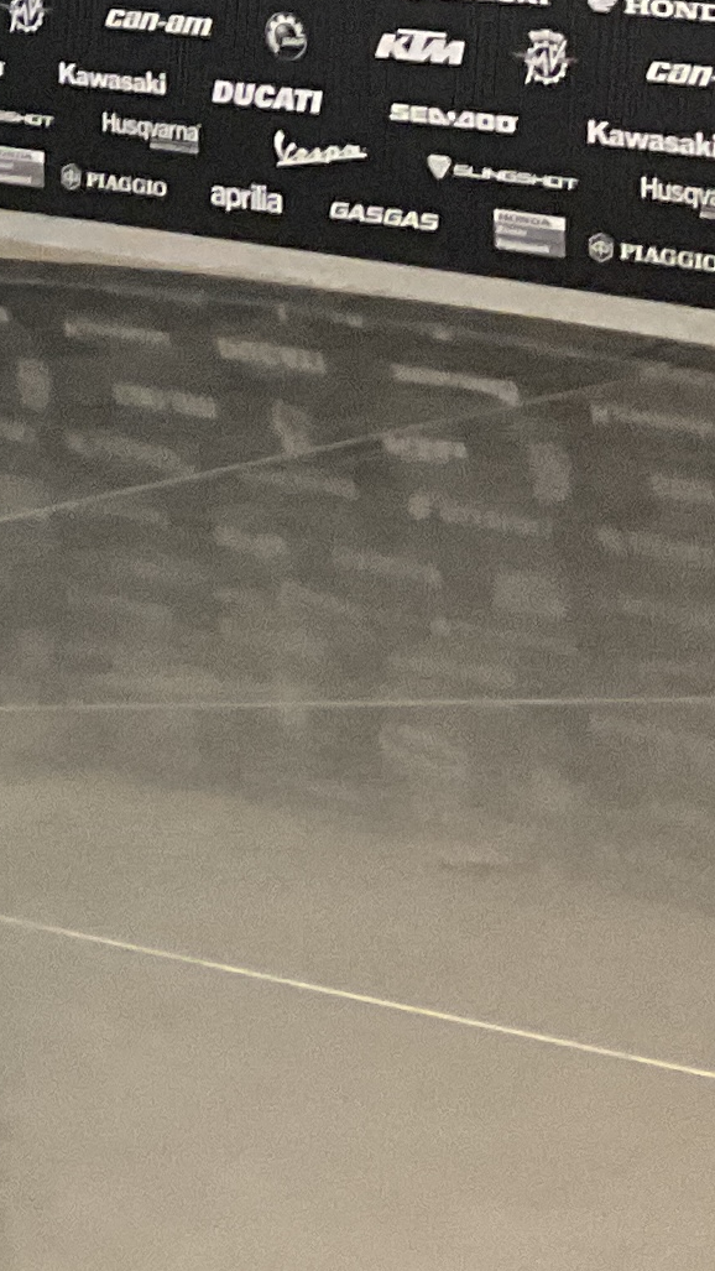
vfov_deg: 16.6
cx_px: -570
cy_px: -239
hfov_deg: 9.3
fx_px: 4178
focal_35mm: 124
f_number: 1.8
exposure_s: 1/60
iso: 160
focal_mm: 3
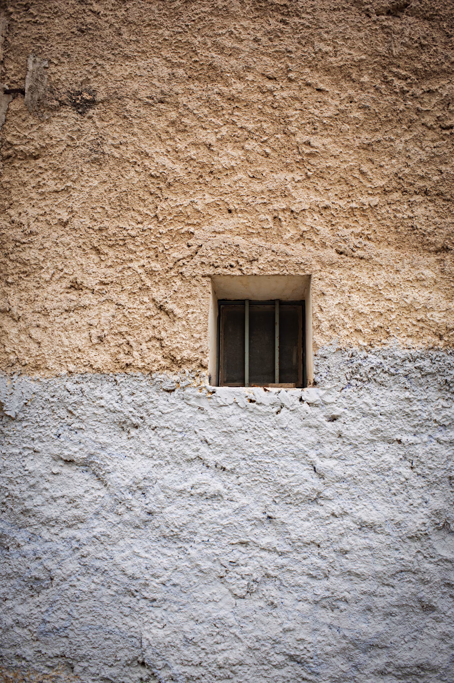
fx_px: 663
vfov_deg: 54.5
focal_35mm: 35
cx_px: 227
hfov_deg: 37.8
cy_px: 342
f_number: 5
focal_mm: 35
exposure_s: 1/400
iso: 200
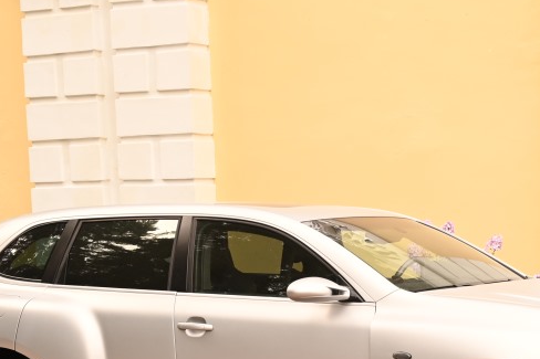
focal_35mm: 88
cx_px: 414
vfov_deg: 15.2
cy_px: 365
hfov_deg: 22.9
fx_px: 1319
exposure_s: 1/250
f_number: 7.1
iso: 500
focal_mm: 39
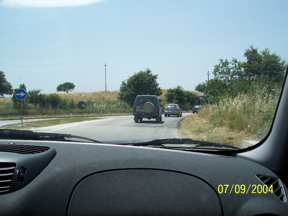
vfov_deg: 37.7
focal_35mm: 38
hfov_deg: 49.0
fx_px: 316
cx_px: 144
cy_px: 108
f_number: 4.8
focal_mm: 8
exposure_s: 1/700
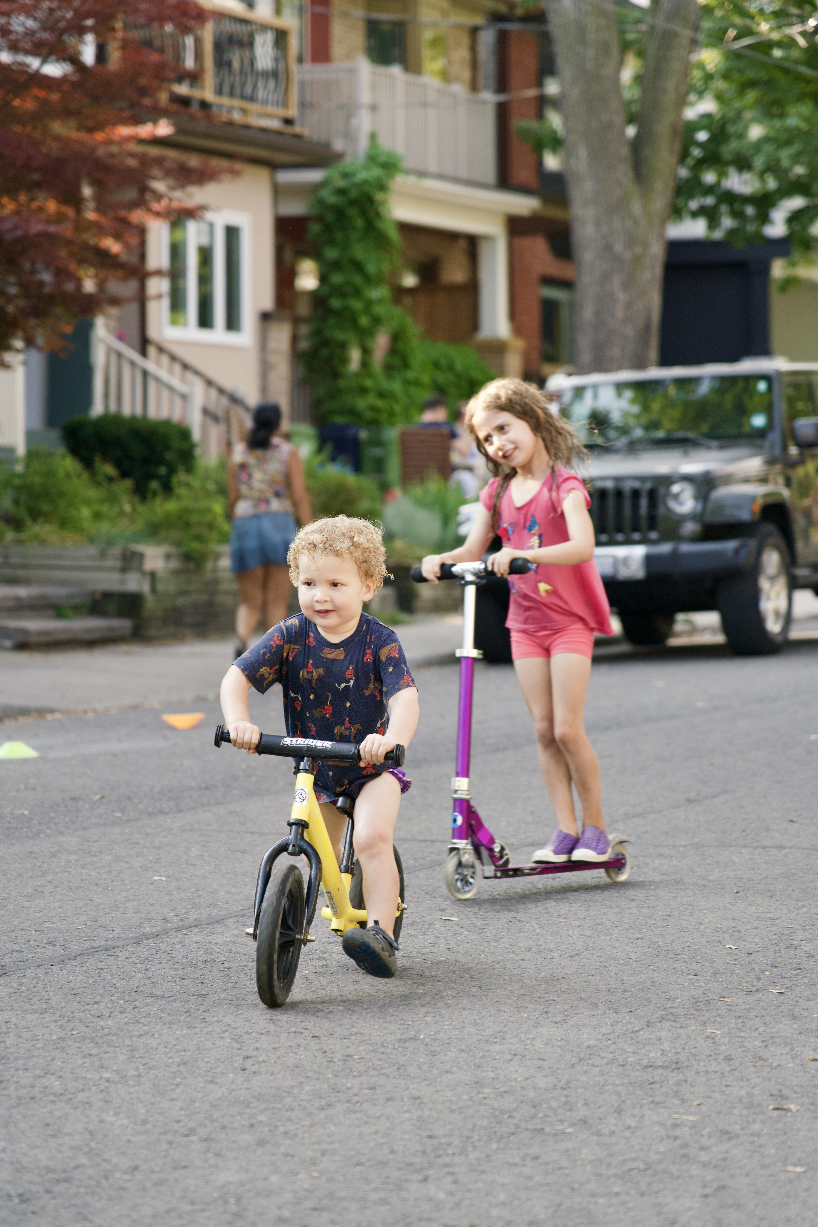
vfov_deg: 19.5
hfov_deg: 13.0
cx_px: 409
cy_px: 614
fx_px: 3577
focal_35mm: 105
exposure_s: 1/250
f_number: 4
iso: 500
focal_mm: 105
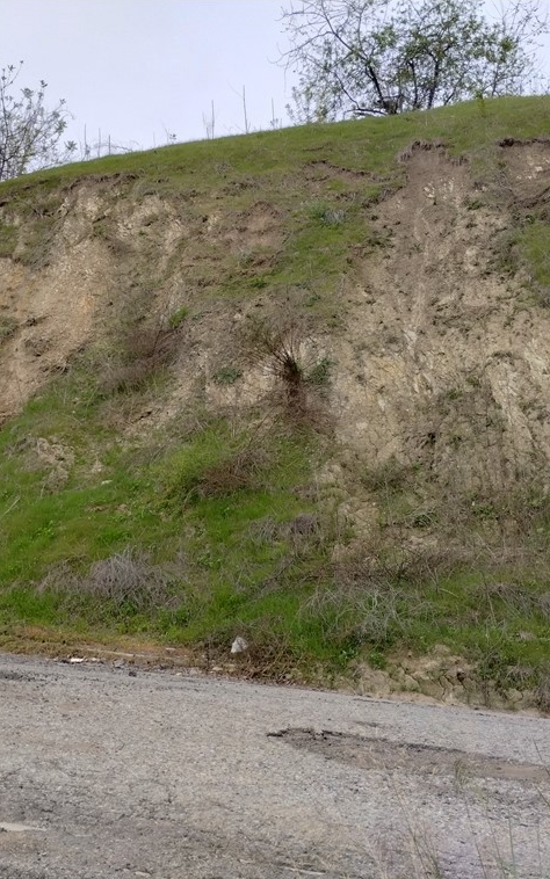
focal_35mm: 40
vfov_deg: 49.3
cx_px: 187
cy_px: 443
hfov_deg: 31.8
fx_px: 959
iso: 100
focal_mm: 4.27
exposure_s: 1/288
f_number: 1.8
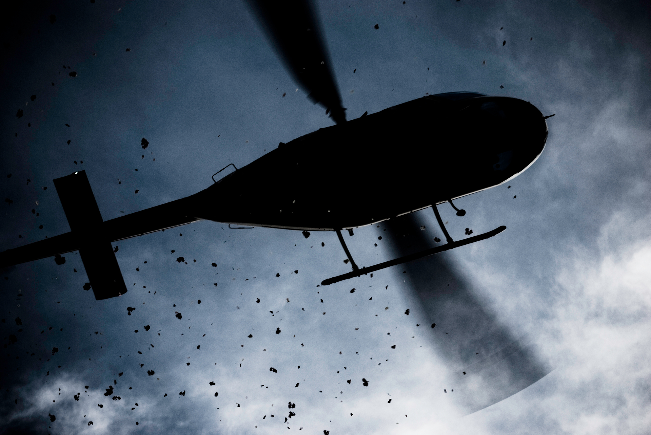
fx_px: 2335
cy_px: 218
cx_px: 326
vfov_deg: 10.7
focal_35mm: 129
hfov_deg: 15.9
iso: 100
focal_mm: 86
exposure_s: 1/125
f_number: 5.6
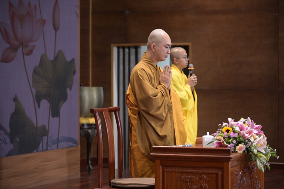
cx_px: 142
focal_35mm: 120
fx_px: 946
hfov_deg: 17.1
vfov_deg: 11.4
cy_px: 94
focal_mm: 120
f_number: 4
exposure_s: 1/125
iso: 3200
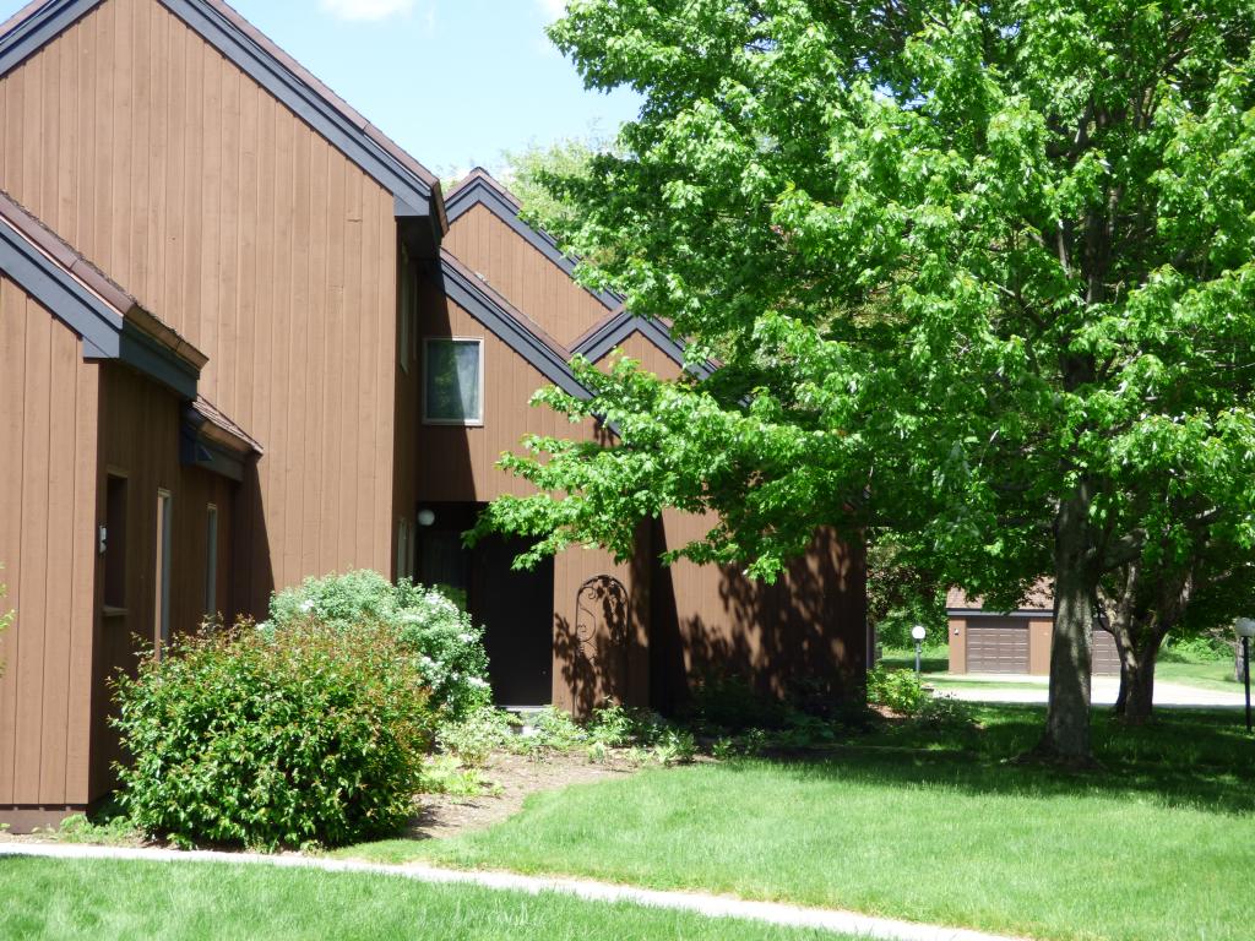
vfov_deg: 21.3
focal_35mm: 69
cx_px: 628
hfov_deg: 28.2
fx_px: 2502
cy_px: 470
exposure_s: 1/250
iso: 100
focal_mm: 12.29
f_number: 4.3
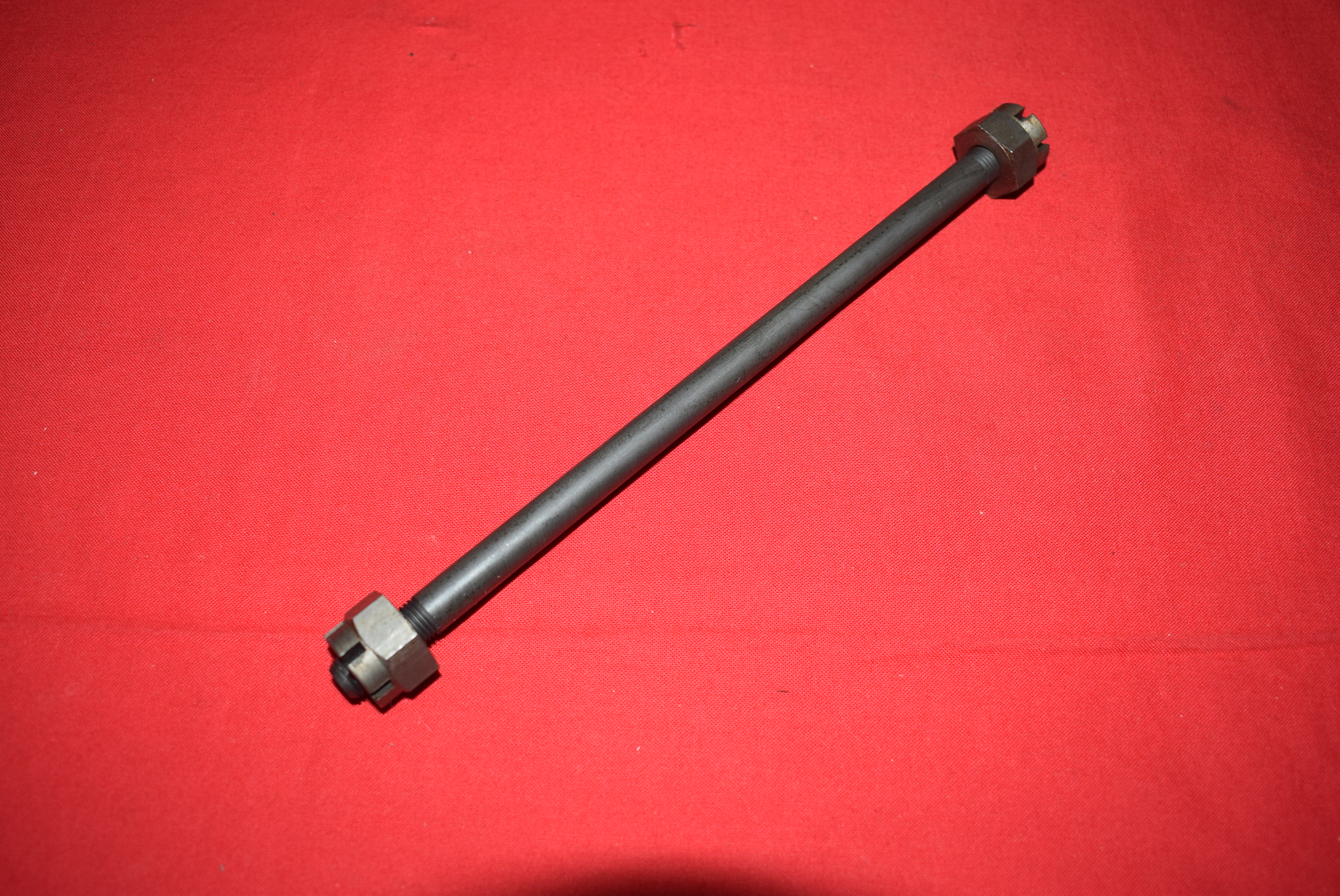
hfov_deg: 57.2
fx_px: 1229
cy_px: 448
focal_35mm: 33
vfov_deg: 40.0
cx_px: 670
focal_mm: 22
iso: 400
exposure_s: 1/200
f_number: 5
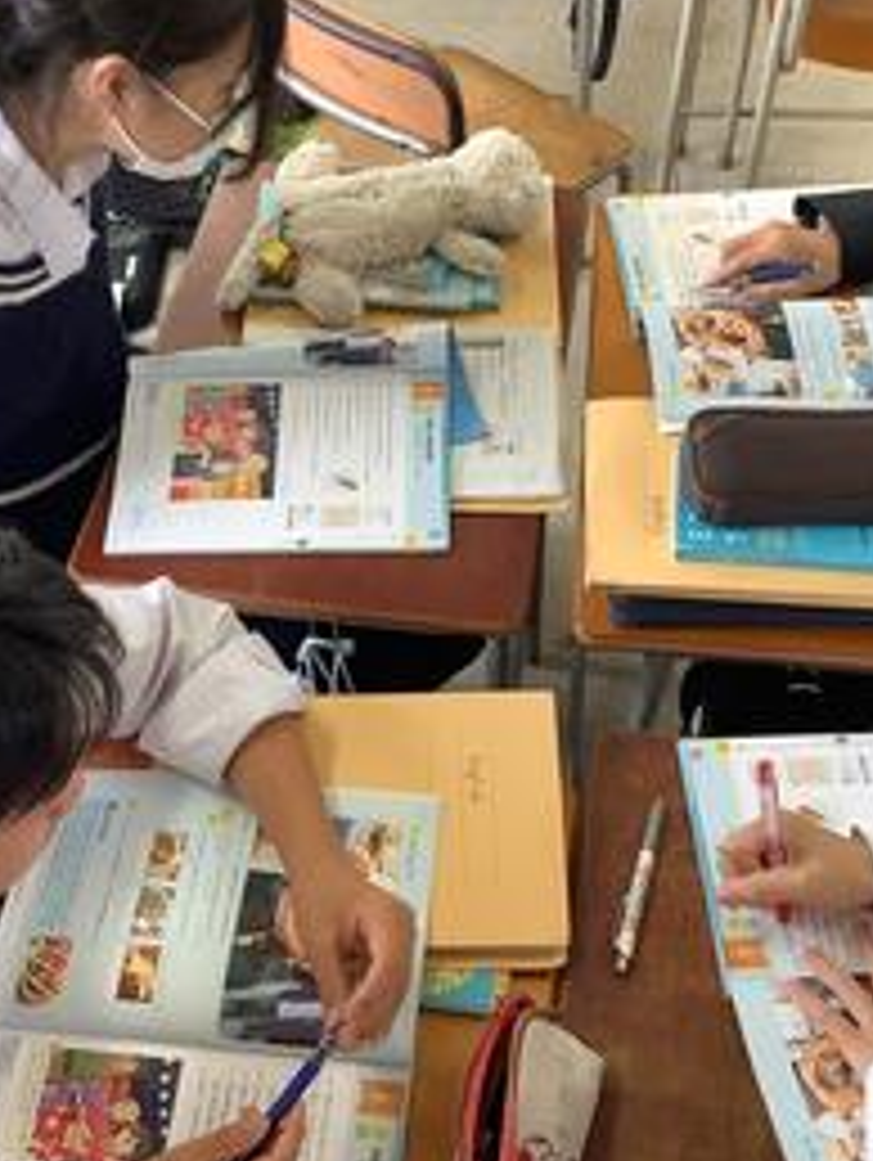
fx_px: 1611
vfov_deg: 39.6
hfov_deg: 30.3
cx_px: 428
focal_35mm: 48
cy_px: 554
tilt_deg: -50.8
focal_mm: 3.3
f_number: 2.4
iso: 80
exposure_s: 1/60
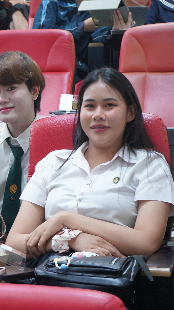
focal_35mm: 106
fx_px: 869
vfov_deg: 20.2
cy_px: 155
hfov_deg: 11.3
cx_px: -14
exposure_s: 1/40
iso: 3200
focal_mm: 67
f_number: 6.3
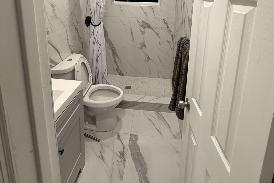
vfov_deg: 54.8
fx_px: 152
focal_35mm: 20
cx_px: 141
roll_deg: -2.0
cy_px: 22
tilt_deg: -9.9
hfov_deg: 84.0
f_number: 2.2
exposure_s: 1/120
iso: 250
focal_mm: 2.22
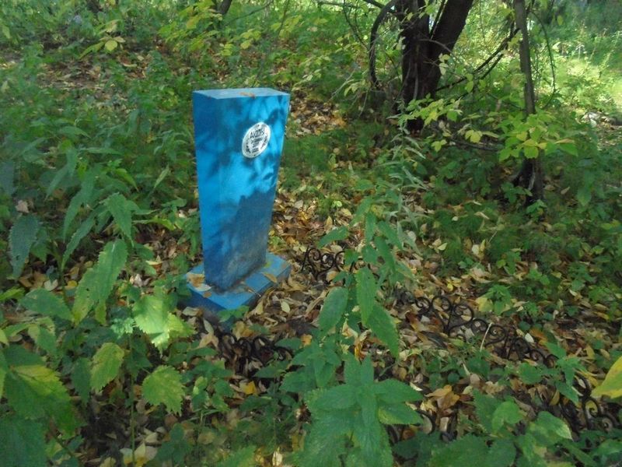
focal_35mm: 26
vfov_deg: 53.1
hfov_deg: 67.3
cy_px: 234
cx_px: 311
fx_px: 467
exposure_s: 1/250
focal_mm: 4.6
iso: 640
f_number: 3.5
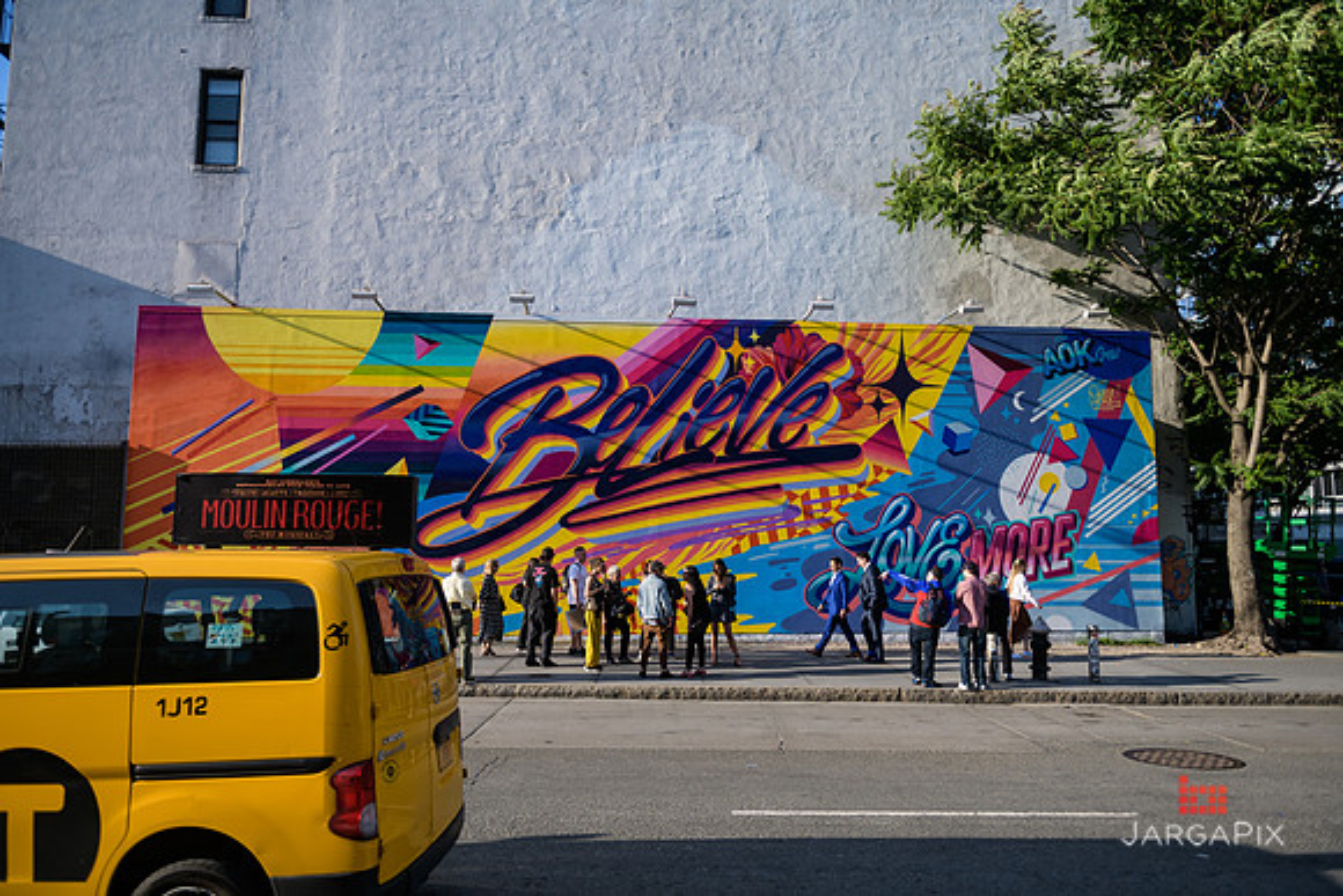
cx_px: 672
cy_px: 448
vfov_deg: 53.2
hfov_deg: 73.7
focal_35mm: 24
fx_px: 896
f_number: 3.2
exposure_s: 1/2500
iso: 200
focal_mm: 24
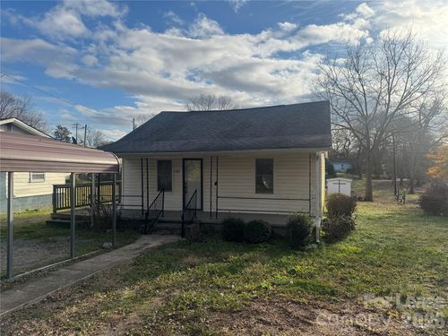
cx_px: 224
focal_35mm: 24
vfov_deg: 56.8
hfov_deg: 71.6
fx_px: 311
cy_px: 168
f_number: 1.78
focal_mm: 6.76
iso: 80
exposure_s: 1/4608
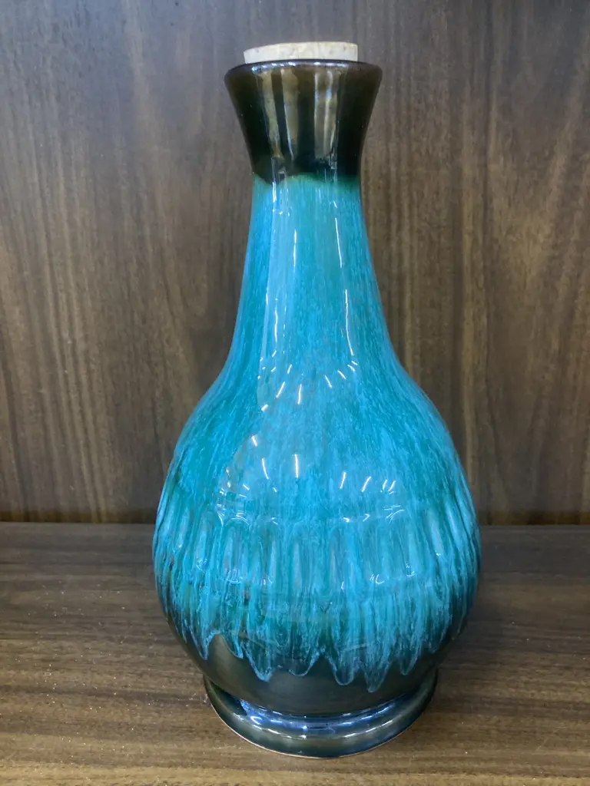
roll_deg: +2.0
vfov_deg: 63.4
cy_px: 393
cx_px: 295
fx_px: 636
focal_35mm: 28
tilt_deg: -18.8
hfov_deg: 49.7
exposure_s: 1/25
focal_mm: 3.99
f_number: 1.8
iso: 320
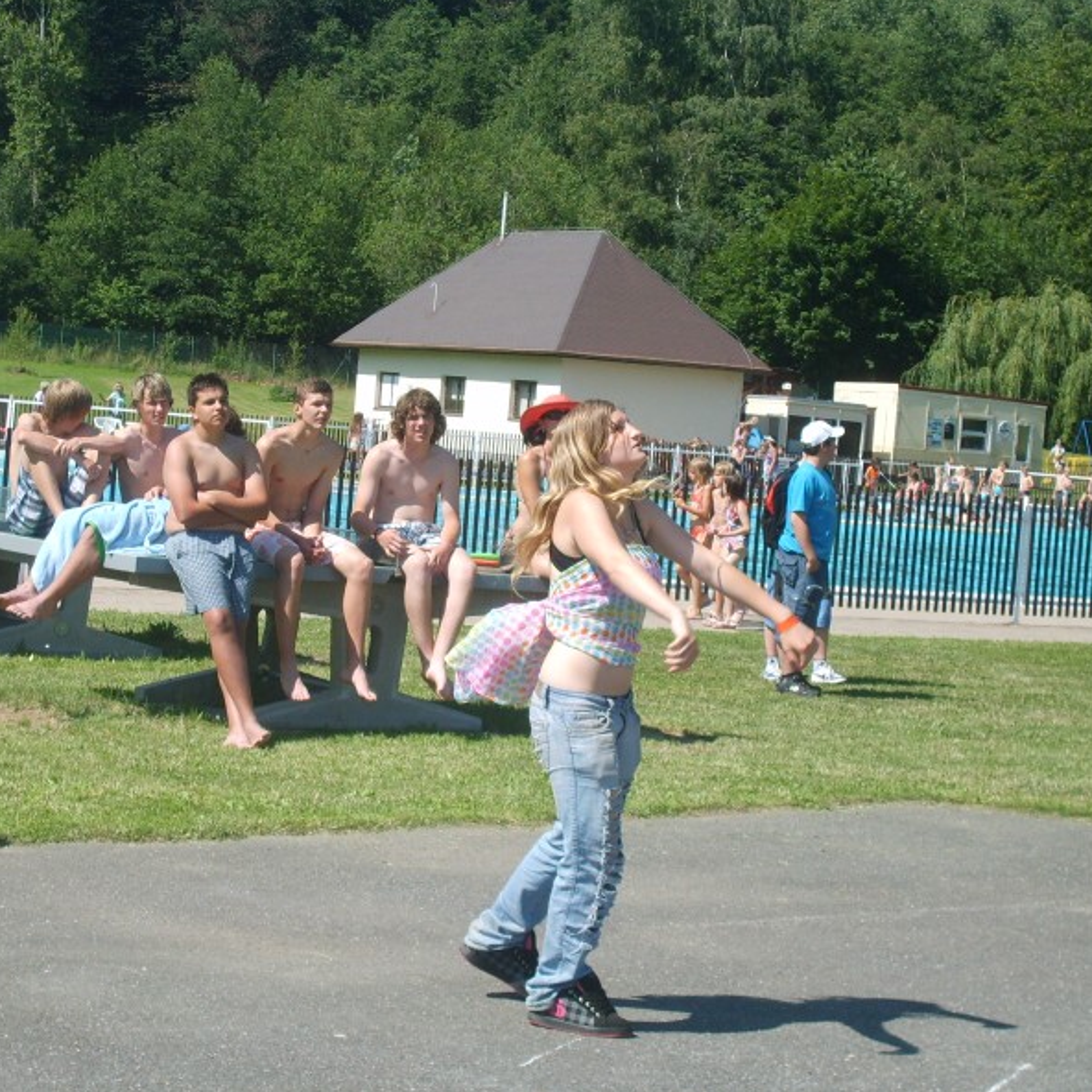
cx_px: 465
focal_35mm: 86
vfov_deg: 20.2
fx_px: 3069
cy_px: 546
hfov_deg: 20.2
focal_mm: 12
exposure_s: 1/500
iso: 50
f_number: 3.9
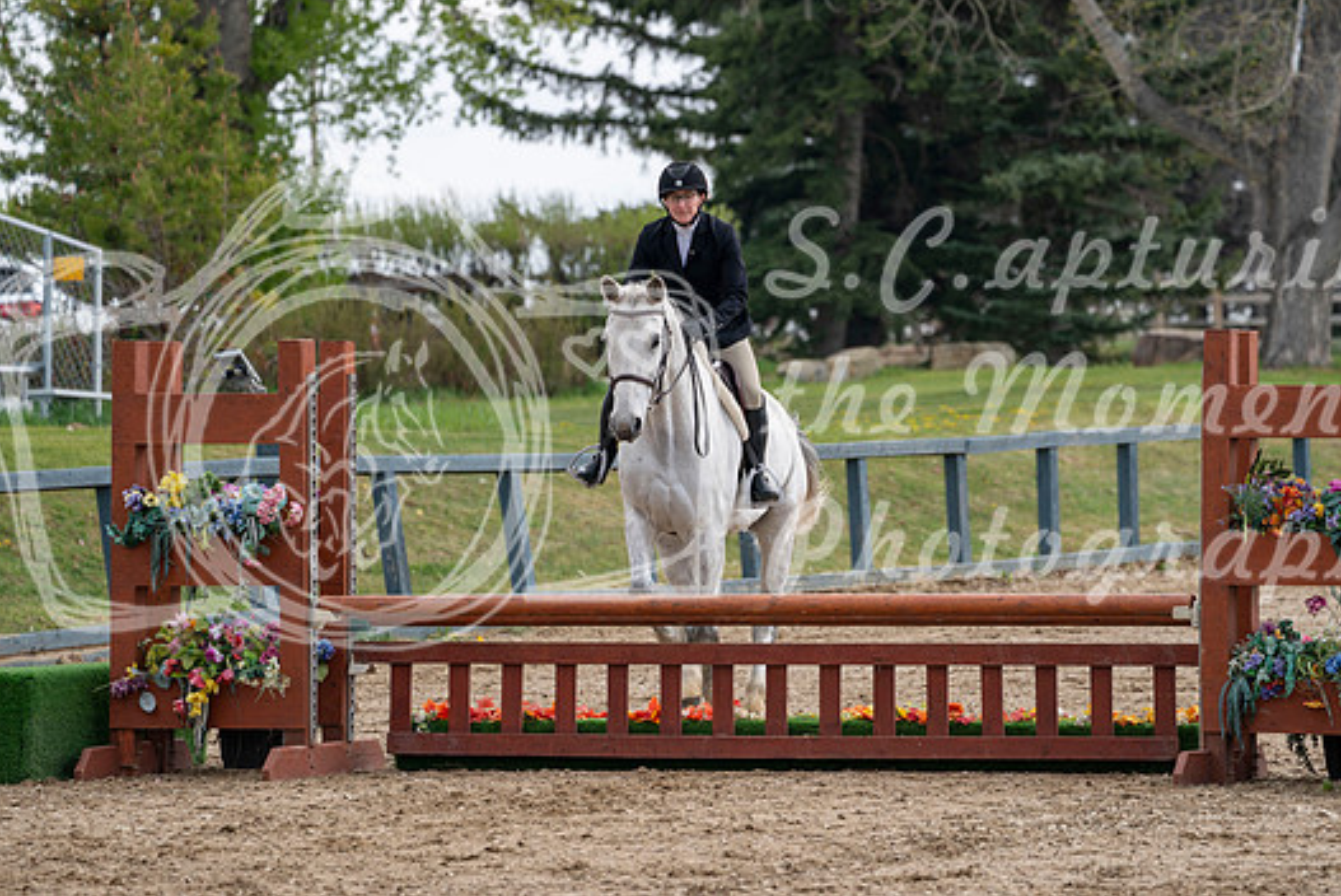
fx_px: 9764
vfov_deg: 5.3
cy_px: 406
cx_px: 718
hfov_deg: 7.9
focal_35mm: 262
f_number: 5.6
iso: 100
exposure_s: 1/250
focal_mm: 238
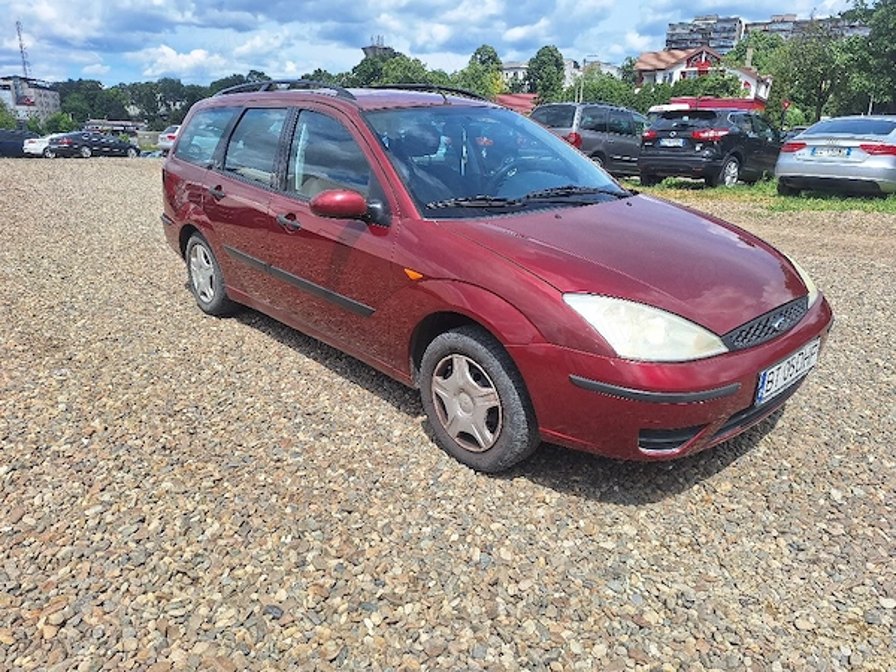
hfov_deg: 73.9
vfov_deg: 58.9
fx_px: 595
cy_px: 336
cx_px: 448
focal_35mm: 23
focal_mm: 5.54
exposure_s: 1/3333
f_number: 1.8
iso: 40
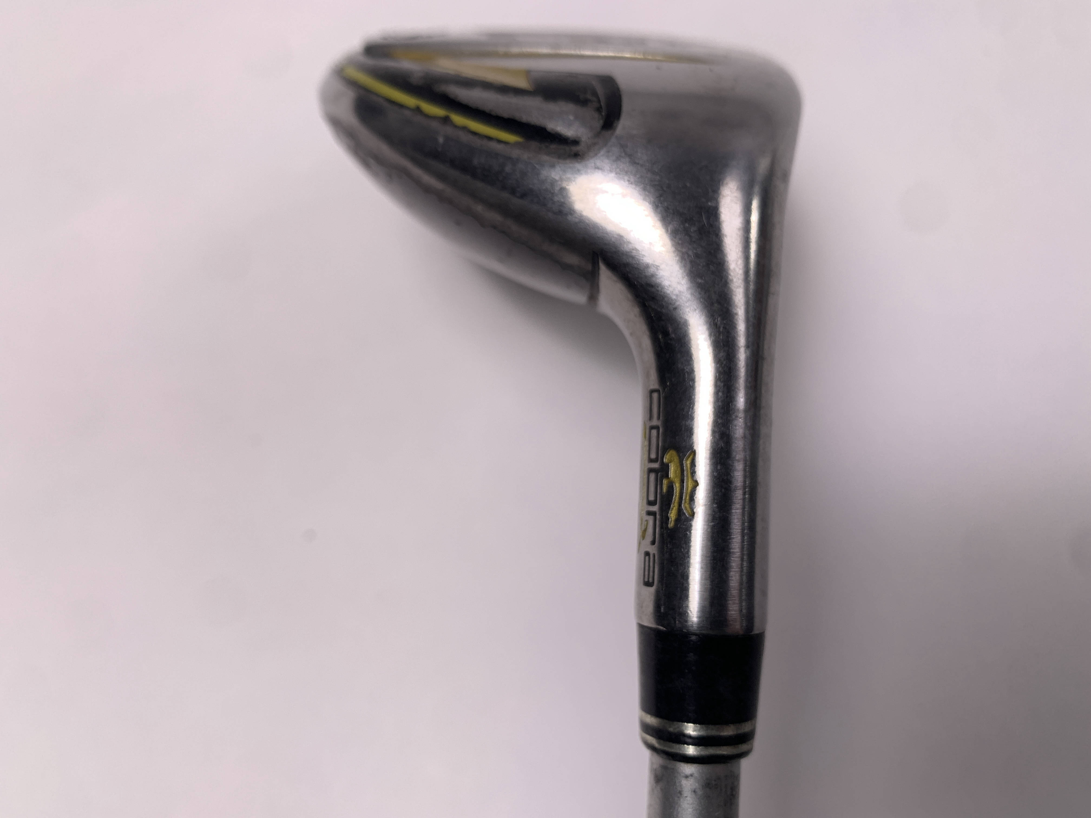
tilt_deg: -76.4
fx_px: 819
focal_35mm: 26
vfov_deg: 53.1
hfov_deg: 67.3
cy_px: 409
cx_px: 546
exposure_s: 1/348
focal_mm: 4.25
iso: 25
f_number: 1.8
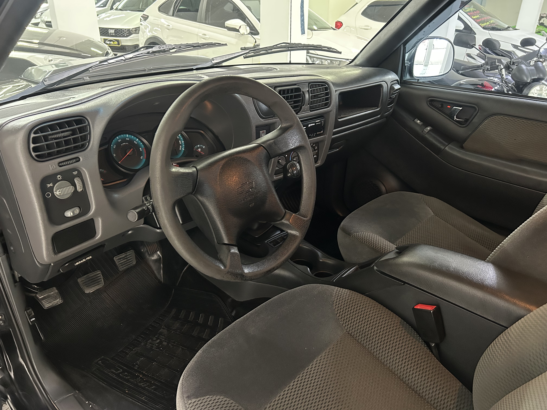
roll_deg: -1.0
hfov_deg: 67.3
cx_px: 274
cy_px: 205
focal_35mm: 26
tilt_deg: -26.1
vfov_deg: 53.1
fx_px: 411
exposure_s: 1/30
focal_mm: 5.7
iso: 640
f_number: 1.5
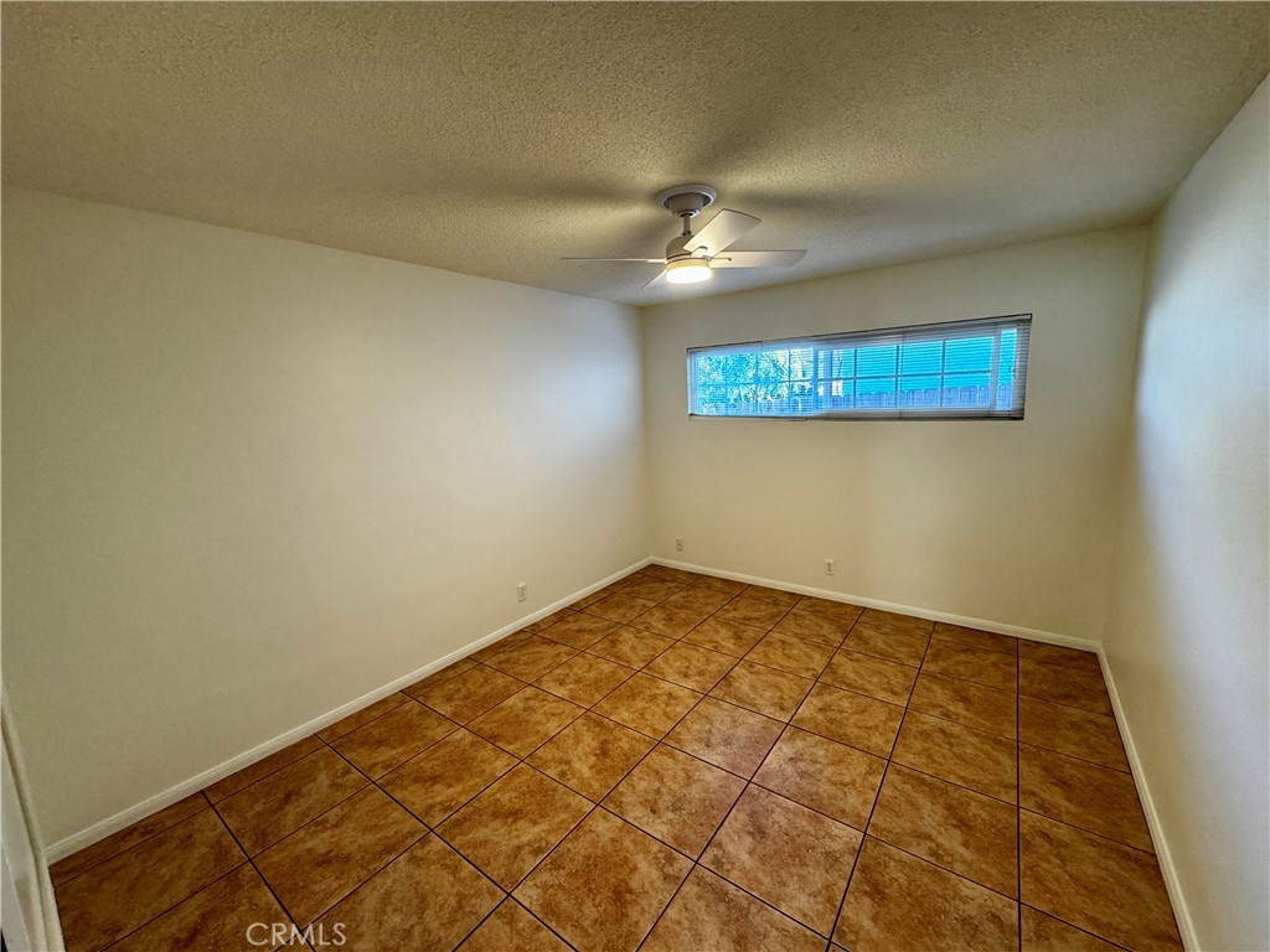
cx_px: 635
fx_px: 514
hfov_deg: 102.1
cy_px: 476
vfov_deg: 85.7
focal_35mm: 14
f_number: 2.2
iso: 320
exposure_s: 1/77
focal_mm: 2.22
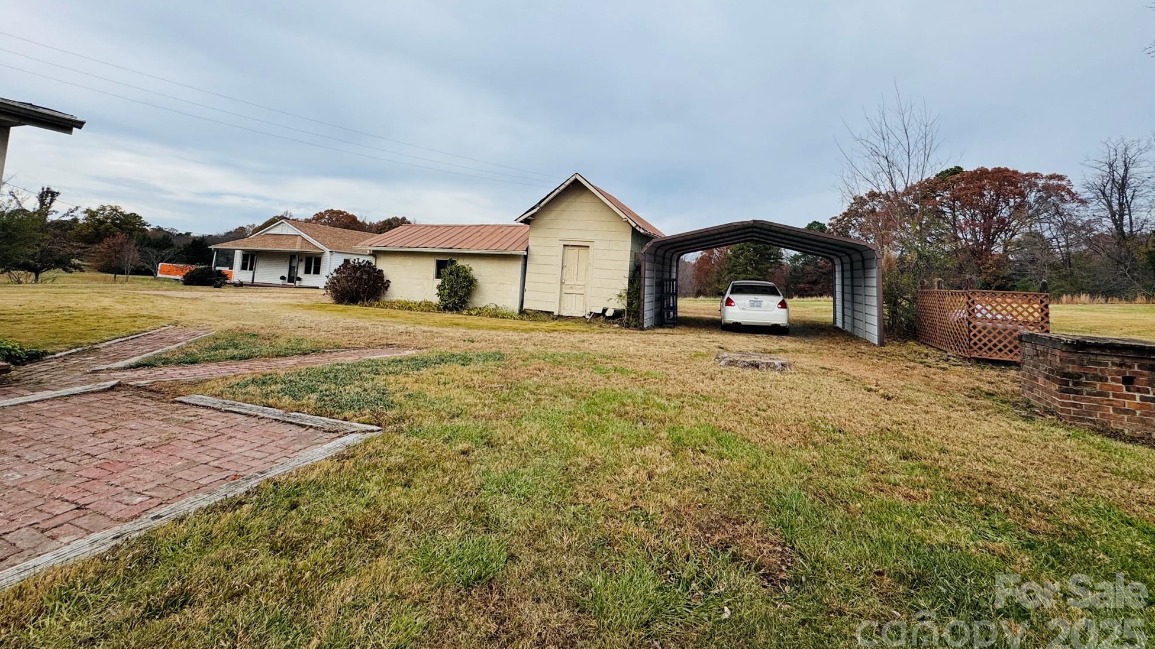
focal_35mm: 16
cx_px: 585
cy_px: 231
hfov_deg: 99.4
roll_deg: -3.0
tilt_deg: +6.6
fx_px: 490
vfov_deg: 65.8
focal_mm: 2.22
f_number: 2.2
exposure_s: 1/1299
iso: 50
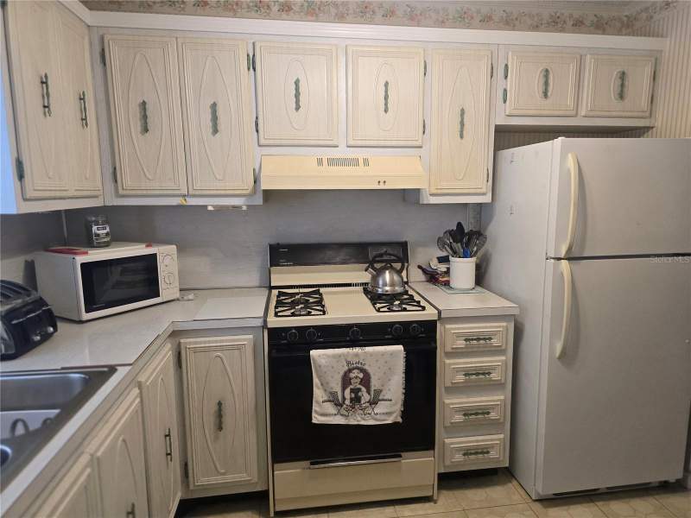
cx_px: 346
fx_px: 459
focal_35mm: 23
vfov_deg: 58.9
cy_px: 259
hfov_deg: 73.9
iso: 320
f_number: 1.7
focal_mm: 6.3
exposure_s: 1/120
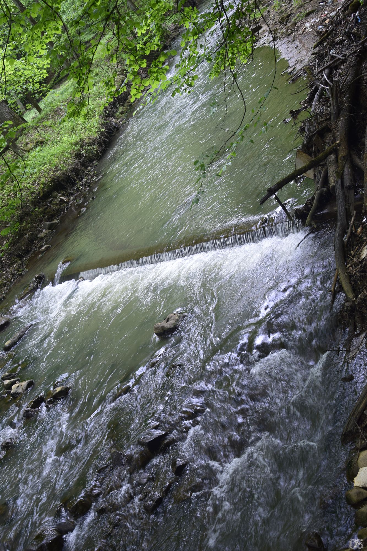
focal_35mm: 42
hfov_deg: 31.9
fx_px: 642
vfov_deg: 46.4
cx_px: 184
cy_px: 276
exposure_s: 1/25
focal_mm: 28
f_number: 7.1
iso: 400
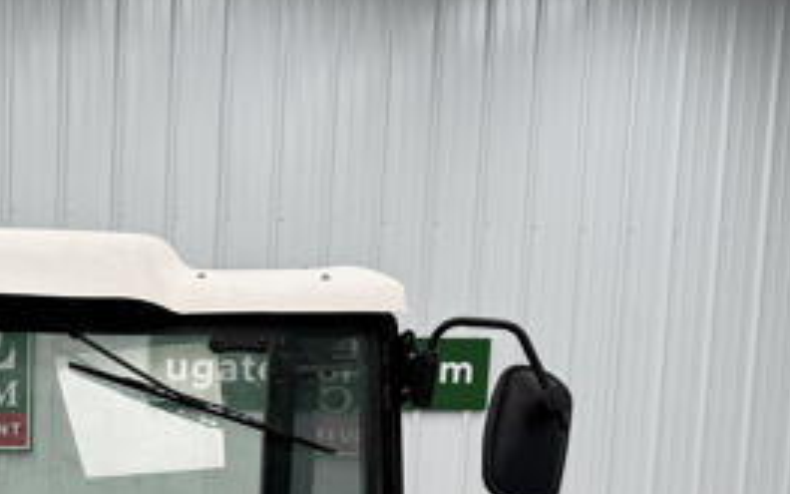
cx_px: -27
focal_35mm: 77
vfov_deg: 15.9
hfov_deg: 25.3
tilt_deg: -10.4
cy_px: 689
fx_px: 1658
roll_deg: -1.4
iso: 64
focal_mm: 6.76
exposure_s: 1/120
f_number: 1.78
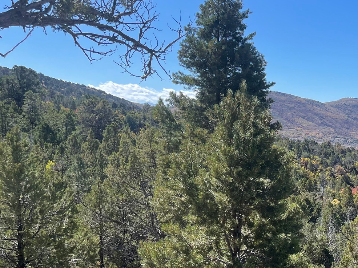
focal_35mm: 52
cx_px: 370
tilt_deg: -4.7
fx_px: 538
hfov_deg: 33.3
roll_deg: -1.2
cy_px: 159
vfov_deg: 28.0
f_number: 1.6
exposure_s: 1/3086
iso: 32
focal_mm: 5.1
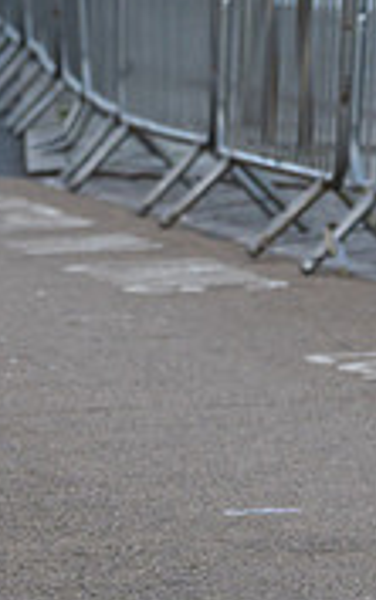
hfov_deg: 2.8
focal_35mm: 473
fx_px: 7736
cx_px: -311
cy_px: -295
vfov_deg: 4.4
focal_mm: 91
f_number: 4
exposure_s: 1/640
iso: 320
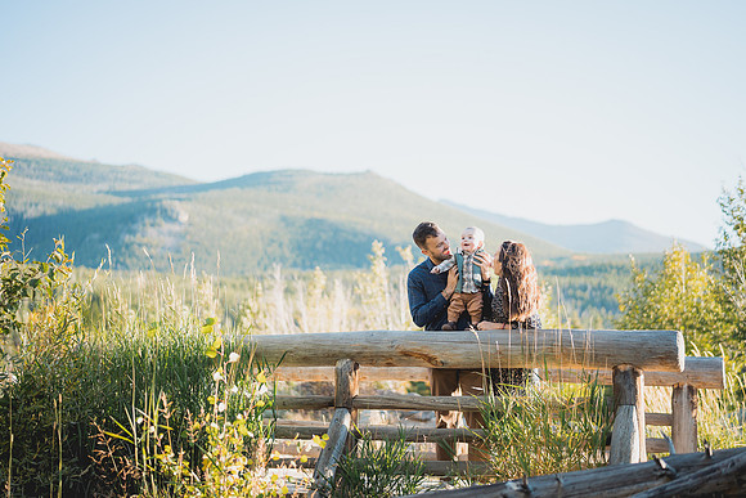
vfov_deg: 25.7
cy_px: 249
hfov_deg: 37.8
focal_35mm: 53
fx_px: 1090
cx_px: 373
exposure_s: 1/1000
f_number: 1.4
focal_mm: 50
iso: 100
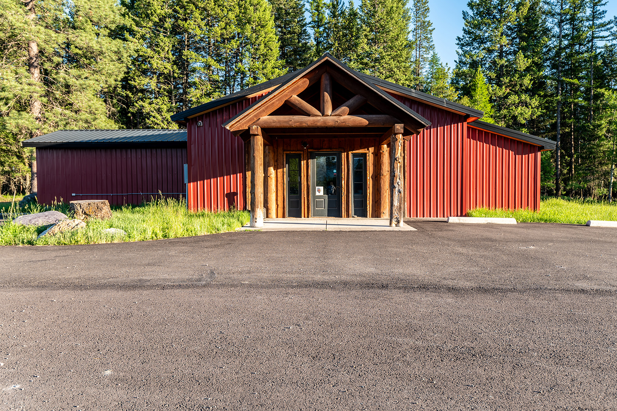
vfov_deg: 41.1
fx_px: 548
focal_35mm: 32
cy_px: 206
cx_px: 308
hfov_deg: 58.7
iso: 100
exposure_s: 1/320
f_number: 5.6
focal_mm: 32
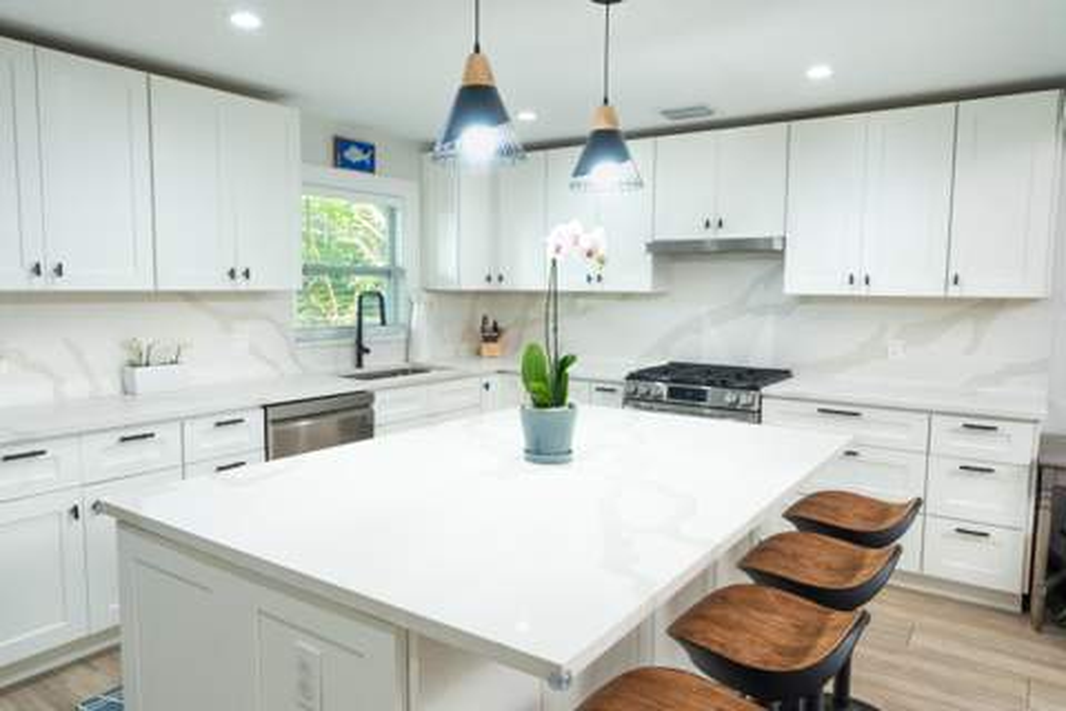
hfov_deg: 73.3
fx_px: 717
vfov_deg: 52.7
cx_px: 533
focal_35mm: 24
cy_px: 356
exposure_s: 1/5
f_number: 10
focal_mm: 24
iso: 800
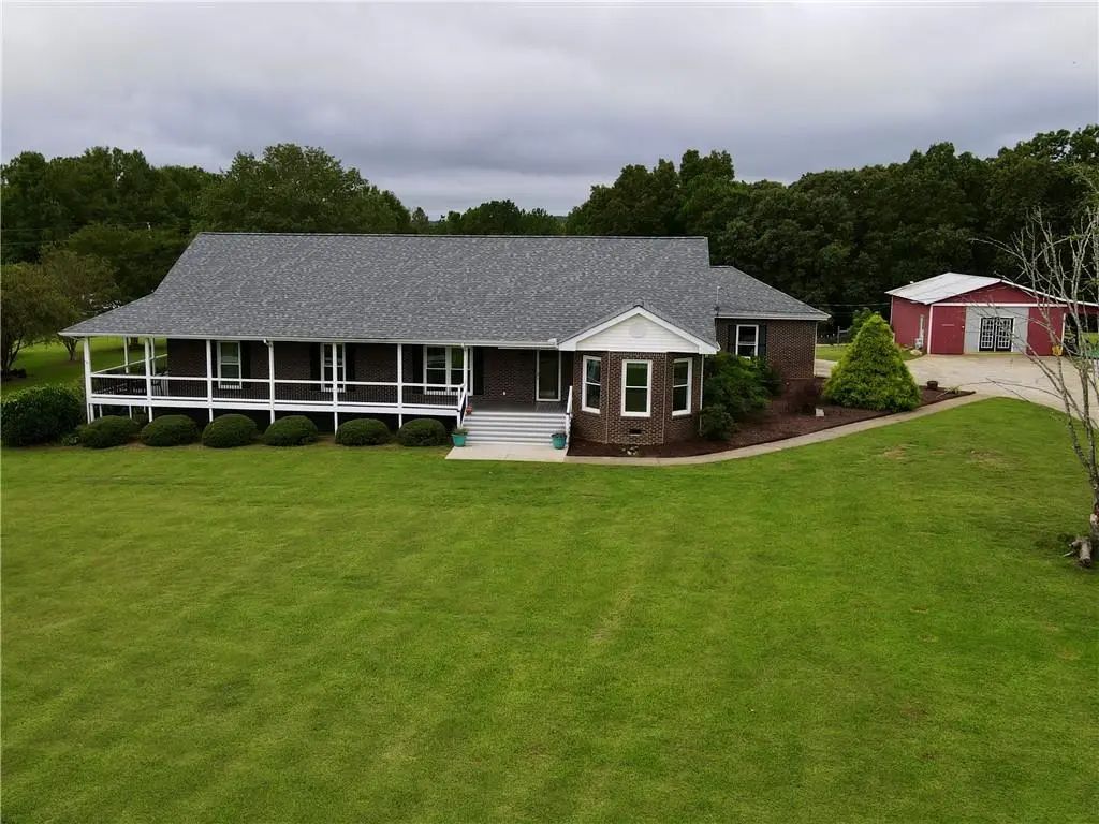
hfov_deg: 71.6
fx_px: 762
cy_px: 412
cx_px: 550
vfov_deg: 56.8
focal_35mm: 24
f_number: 2.8
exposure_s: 1/640
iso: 110
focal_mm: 4.5
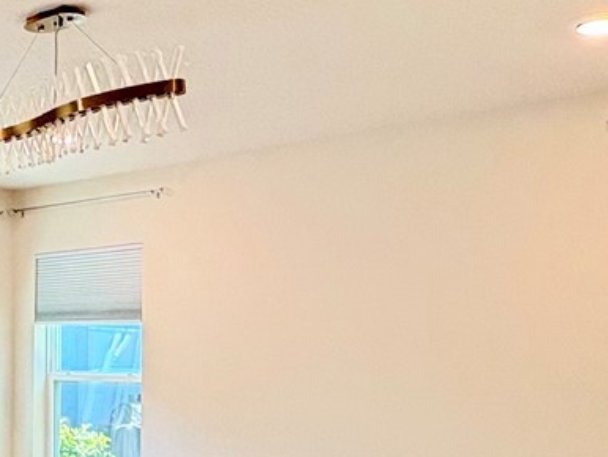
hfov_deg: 31.7
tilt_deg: +1.2
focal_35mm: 58
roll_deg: +1.3
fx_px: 1019
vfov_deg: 25.0
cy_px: 336
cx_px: 68
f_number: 2.2
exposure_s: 1/120
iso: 200
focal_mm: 2.22
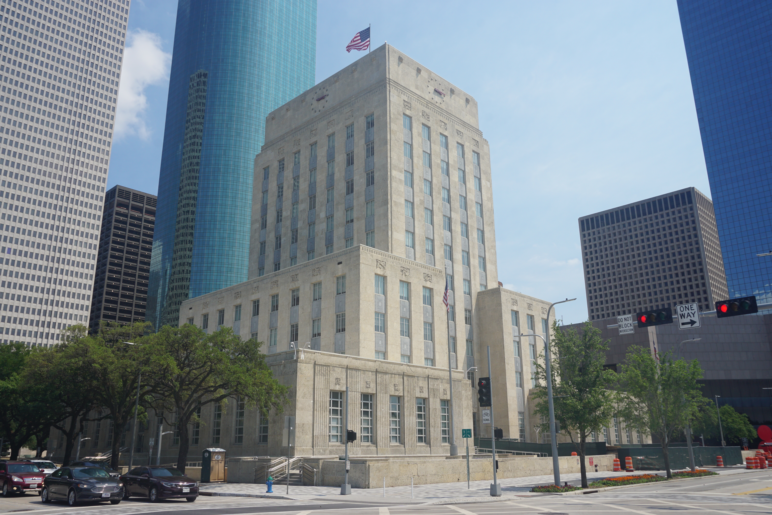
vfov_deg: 43.6
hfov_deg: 61.9
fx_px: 643
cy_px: 258
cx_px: 386
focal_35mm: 30
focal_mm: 20
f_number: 11
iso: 100
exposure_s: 1/160
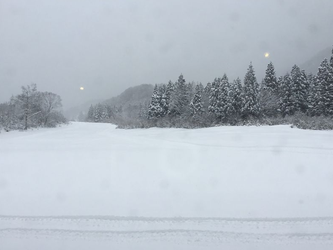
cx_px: 169
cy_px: 124
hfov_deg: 56.8
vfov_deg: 44.2
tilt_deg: +5.5
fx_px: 308
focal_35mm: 32
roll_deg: +1.1
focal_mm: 3.3
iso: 25
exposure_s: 1/1359
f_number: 2.4
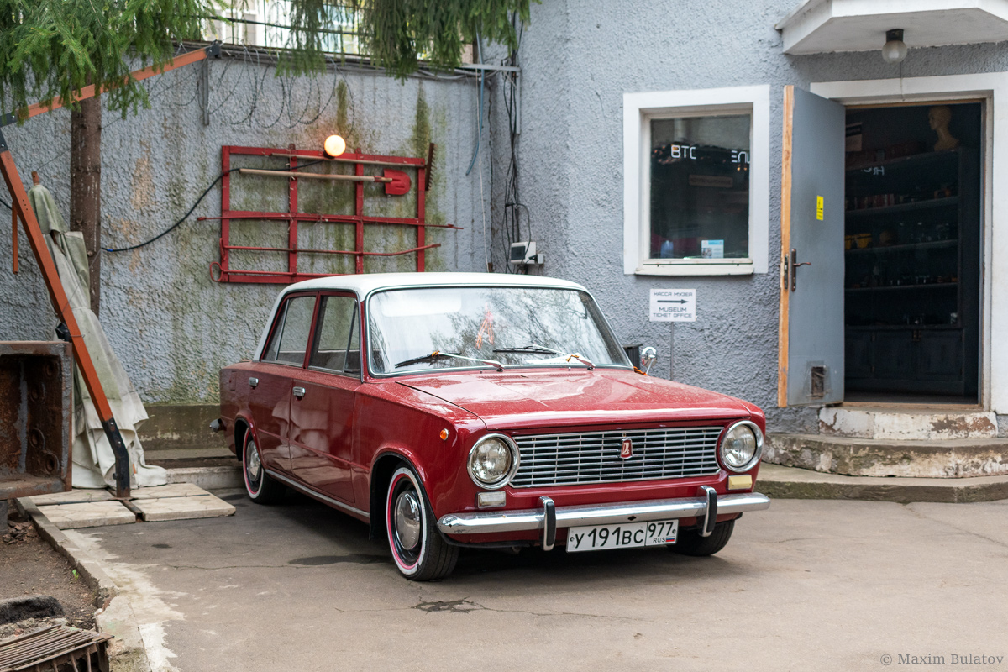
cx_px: 504
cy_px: 336
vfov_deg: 34.2
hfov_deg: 49.6
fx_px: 1092
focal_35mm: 39
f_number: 5.6
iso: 280
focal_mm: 26
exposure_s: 1/250
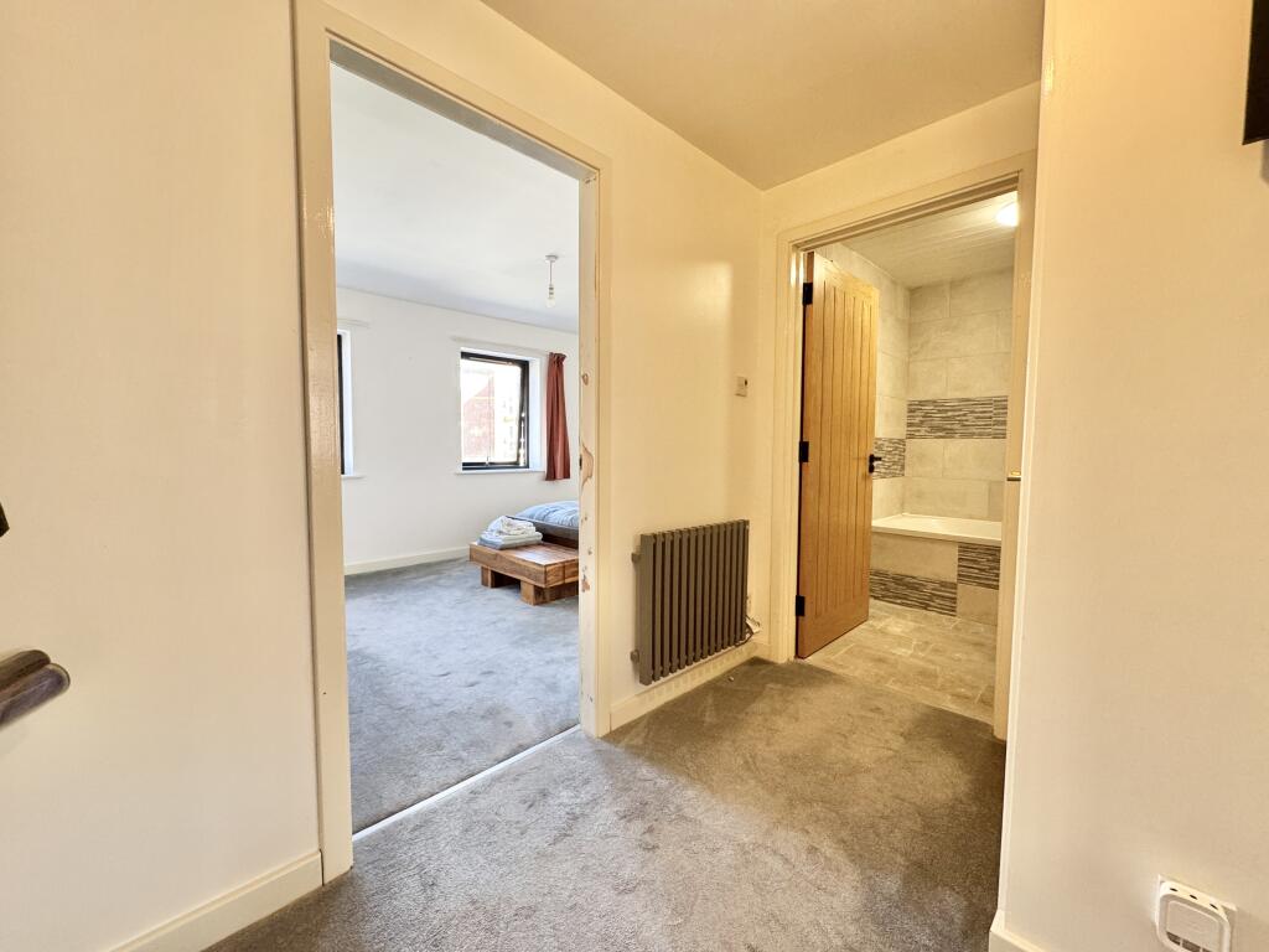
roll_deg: +0.0
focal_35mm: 14
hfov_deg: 102.1
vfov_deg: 85.7
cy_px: 476
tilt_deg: -3.6
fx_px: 513
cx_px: 634
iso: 200
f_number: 2.2
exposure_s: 1/100
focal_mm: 2.22
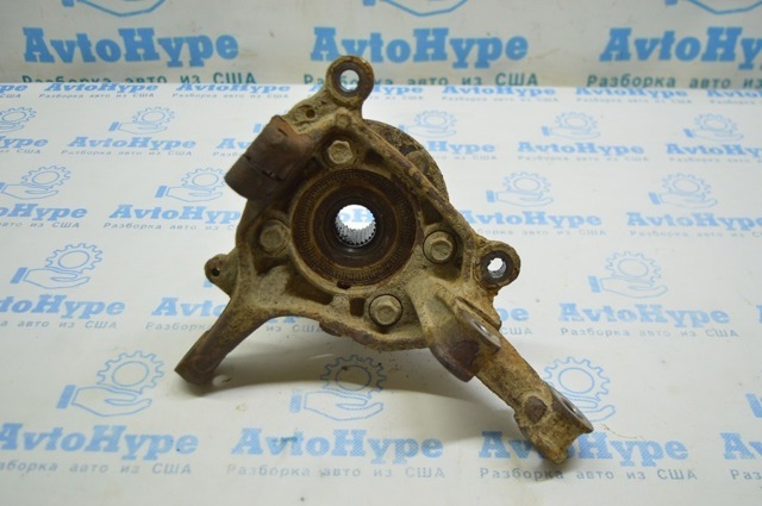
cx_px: 381
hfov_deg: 53.2
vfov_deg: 36.8
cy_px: 253
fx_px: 761
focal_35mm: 36
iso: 400
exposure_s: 1/60
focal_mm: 24
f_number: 4
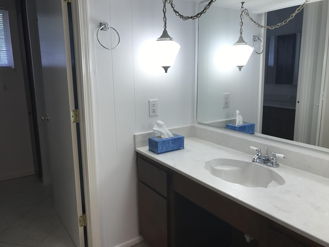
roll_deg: +1.5
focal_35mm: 28
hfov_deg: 63.4
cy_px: 124
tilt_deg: -11.2
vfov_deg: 49.7
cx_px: 164
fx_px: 266
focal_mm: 3.99
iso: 25
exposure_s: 1/40
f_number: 1.8
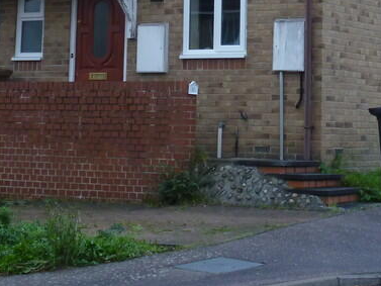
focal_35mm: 114
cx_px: 240
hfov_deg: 17.2
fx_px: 1255
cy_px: -84
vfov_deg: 12.6
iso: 160
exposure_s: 1/30
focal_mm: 7.6
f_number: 4.1
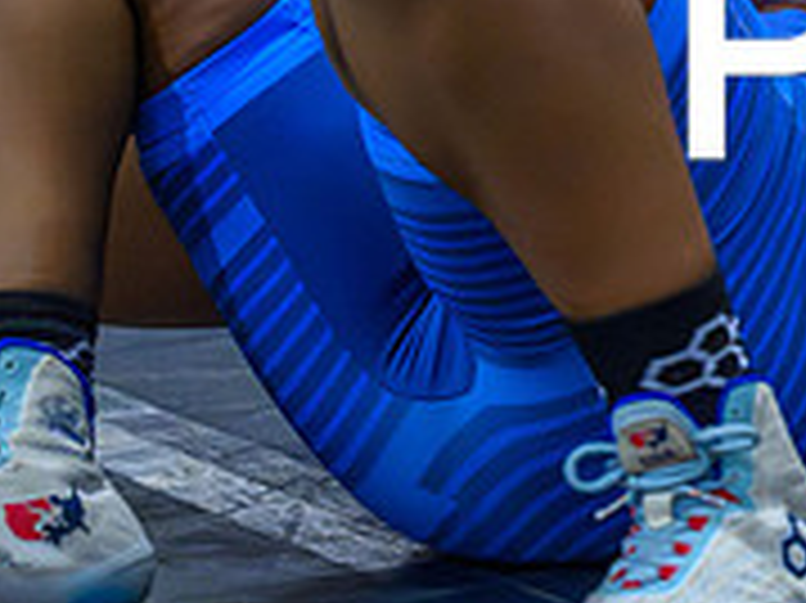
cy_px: 169
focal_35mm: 592
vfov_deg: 2.5
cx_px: 1505
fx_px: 13775
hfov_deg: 3.3
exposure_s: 1/800
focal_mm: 160
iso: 18000
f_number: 3.2
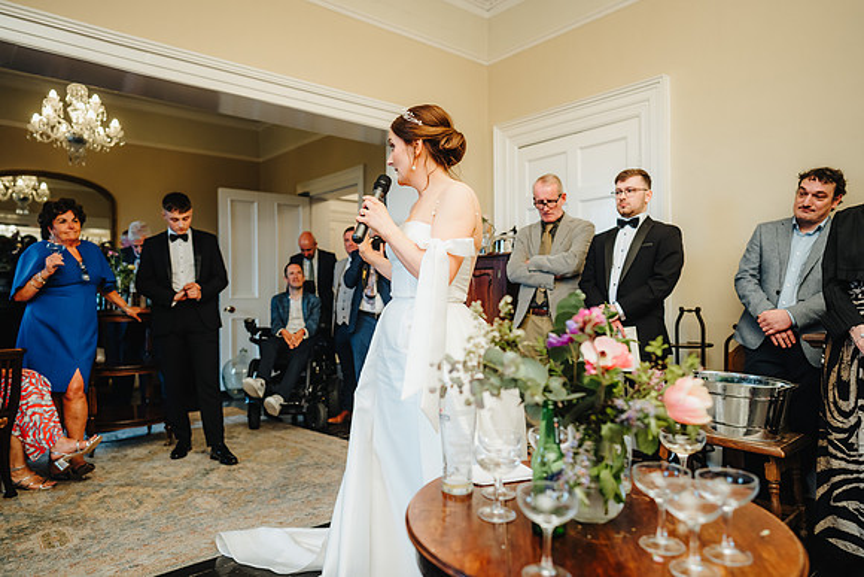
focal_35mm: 24
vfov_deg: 52.3
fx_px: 586
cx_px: 432
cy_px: 288
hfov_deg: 72.8
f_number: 2
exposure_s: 1/200
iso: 500
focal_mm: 24
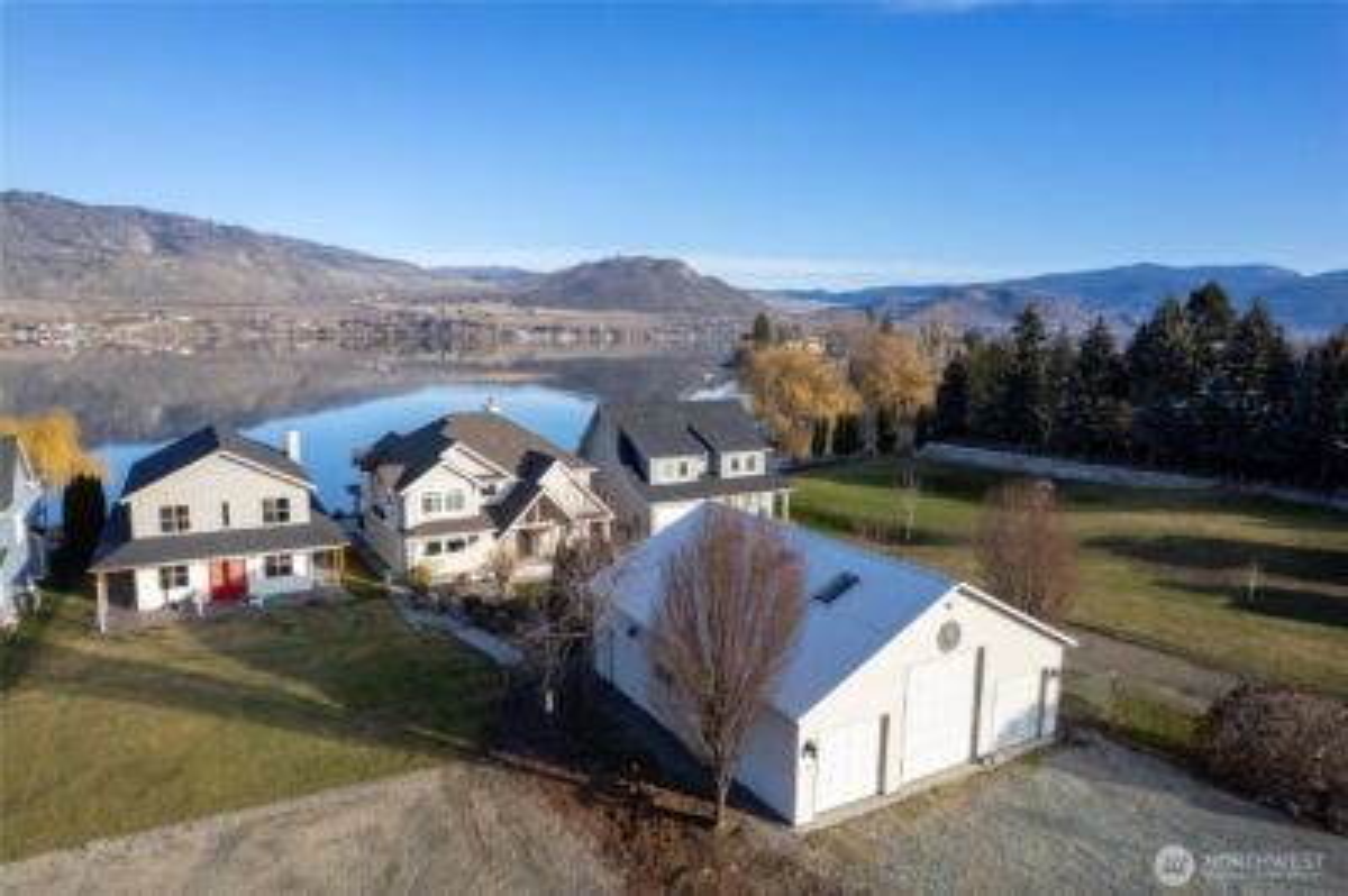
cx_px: 674
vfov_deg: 57.1
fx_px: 823
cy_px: 448
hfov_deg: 78.6
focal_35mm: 22
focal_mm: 8.38
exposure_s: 1/2000
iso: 200
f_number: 2.8
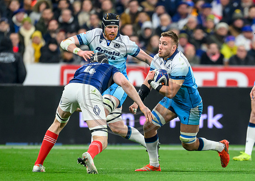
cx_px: 246
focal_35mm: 1060
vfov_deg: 1.4
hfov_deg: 1.9
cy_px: 130
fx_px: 7664
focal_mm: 560
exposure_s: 1/1250
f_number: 4
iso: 3200
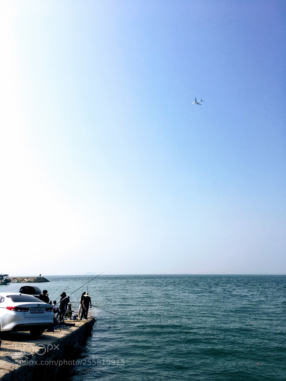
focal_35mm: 29
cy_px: 190
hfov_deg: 48.2
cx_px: 143
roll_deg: +0.3
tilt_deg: +14.1
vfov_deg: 61.7
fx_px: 319
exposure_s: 1/3846
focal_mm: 4.15
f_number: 2.2
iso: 25
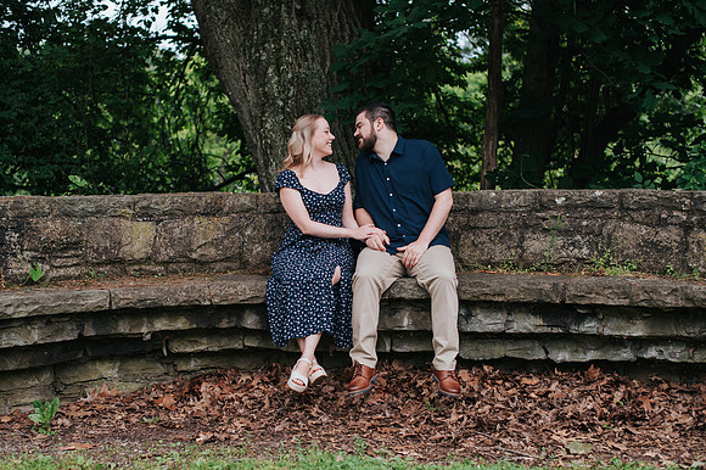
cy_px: 263
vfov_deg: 23.9
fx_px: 1110
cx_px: 337
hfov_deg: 35.3
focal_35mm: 57
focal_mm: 50
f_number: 2.8
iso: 110
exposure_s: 1/320
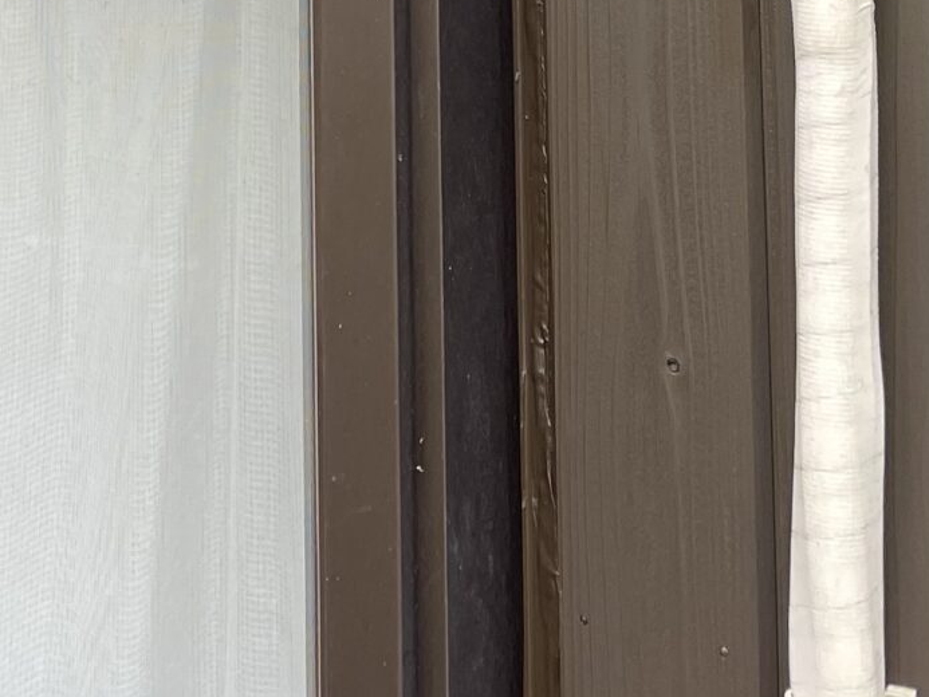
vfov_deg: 13.8
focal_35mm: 96
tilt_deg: +4.9
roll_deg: -0.8
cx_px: -236
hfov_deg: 19.1
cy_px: -535
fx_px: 2577
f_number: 1.6
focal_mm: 4.2
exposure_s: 1/318
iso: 32
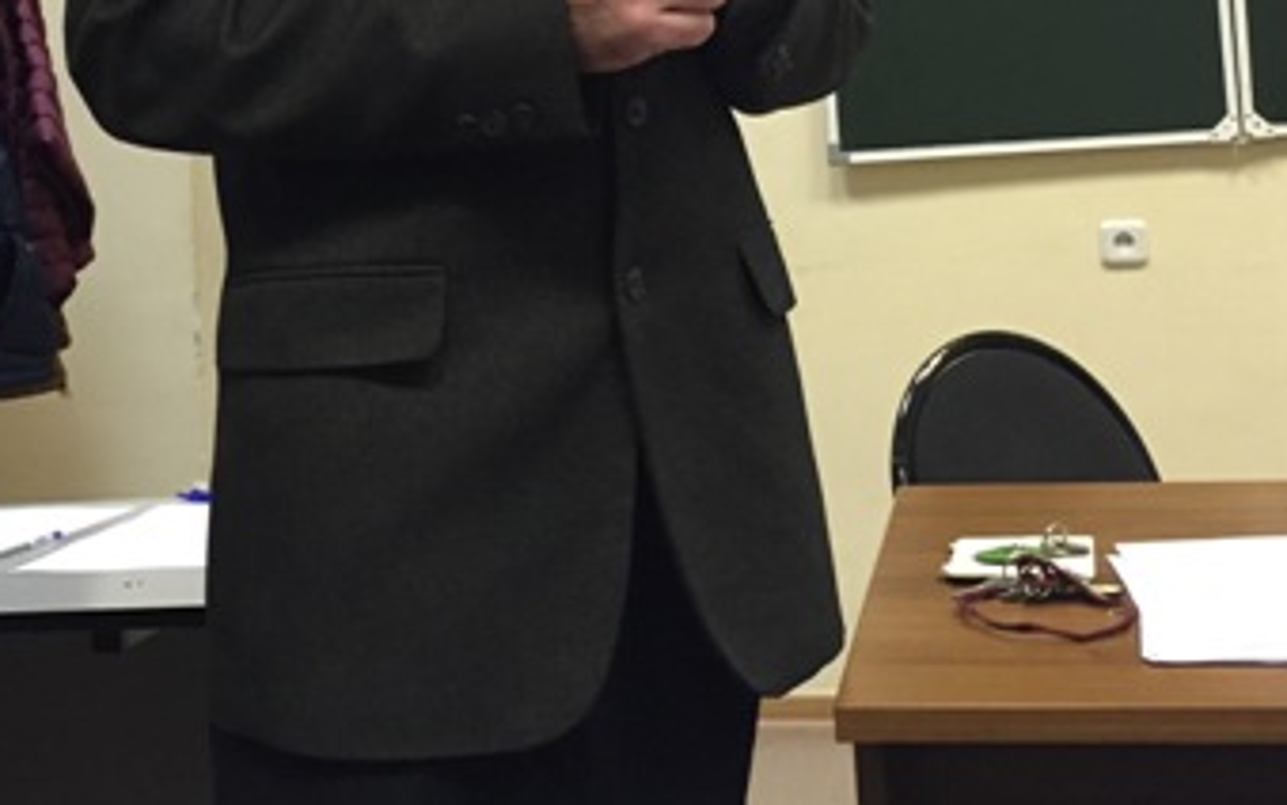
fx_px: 2035
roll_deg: +2.8
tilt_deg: +3.1
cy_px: 53
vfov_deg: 21.8
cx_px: 615
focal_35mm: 58
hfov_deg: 35.1
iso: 250
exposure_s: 1/33
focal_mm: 4.15
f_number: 2.2
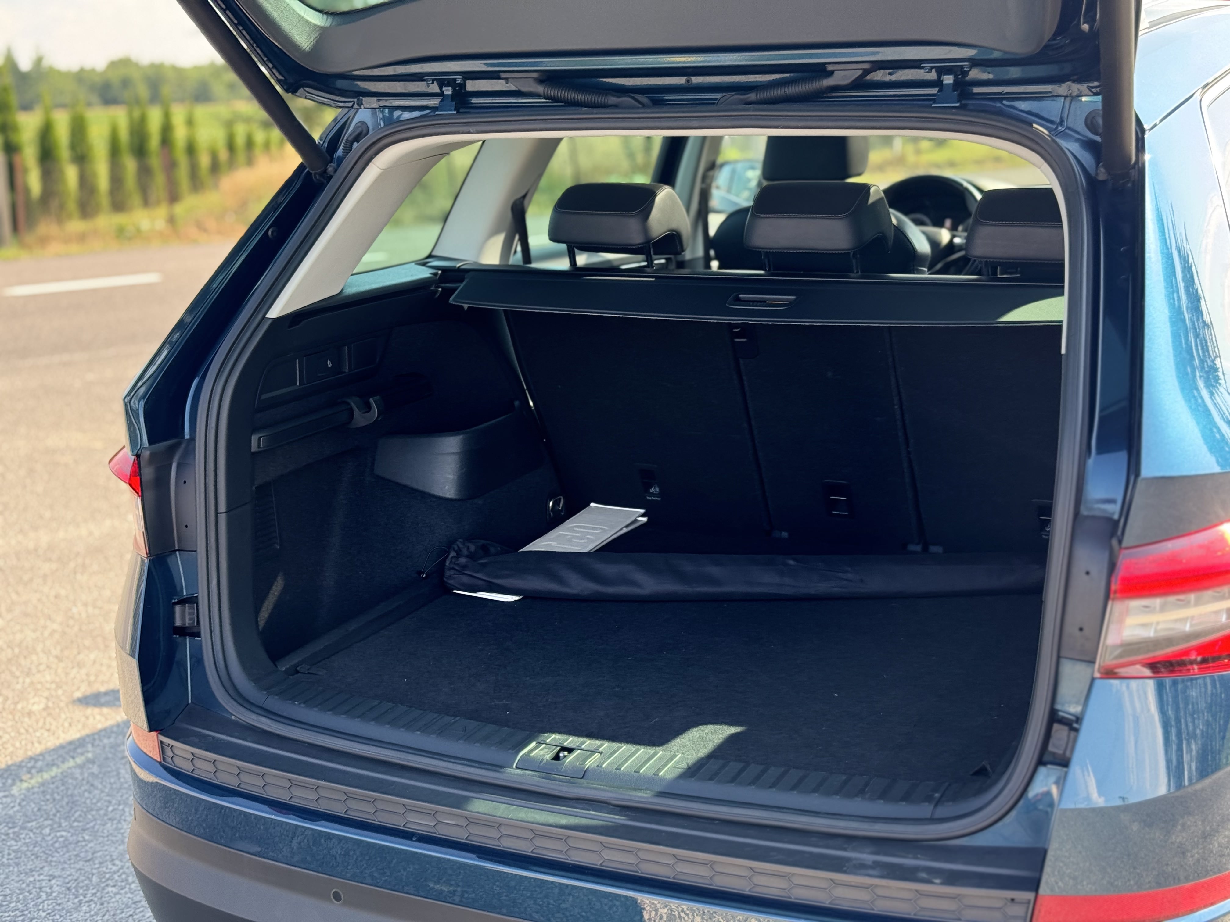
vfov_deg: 30.3
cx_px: 615
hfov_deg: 39.7
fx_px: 1706
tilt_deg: -12.5
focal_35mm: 48
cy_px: 461
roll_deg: +3.3
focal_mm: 6.76
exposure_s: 1/240
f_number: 1.78
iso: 64
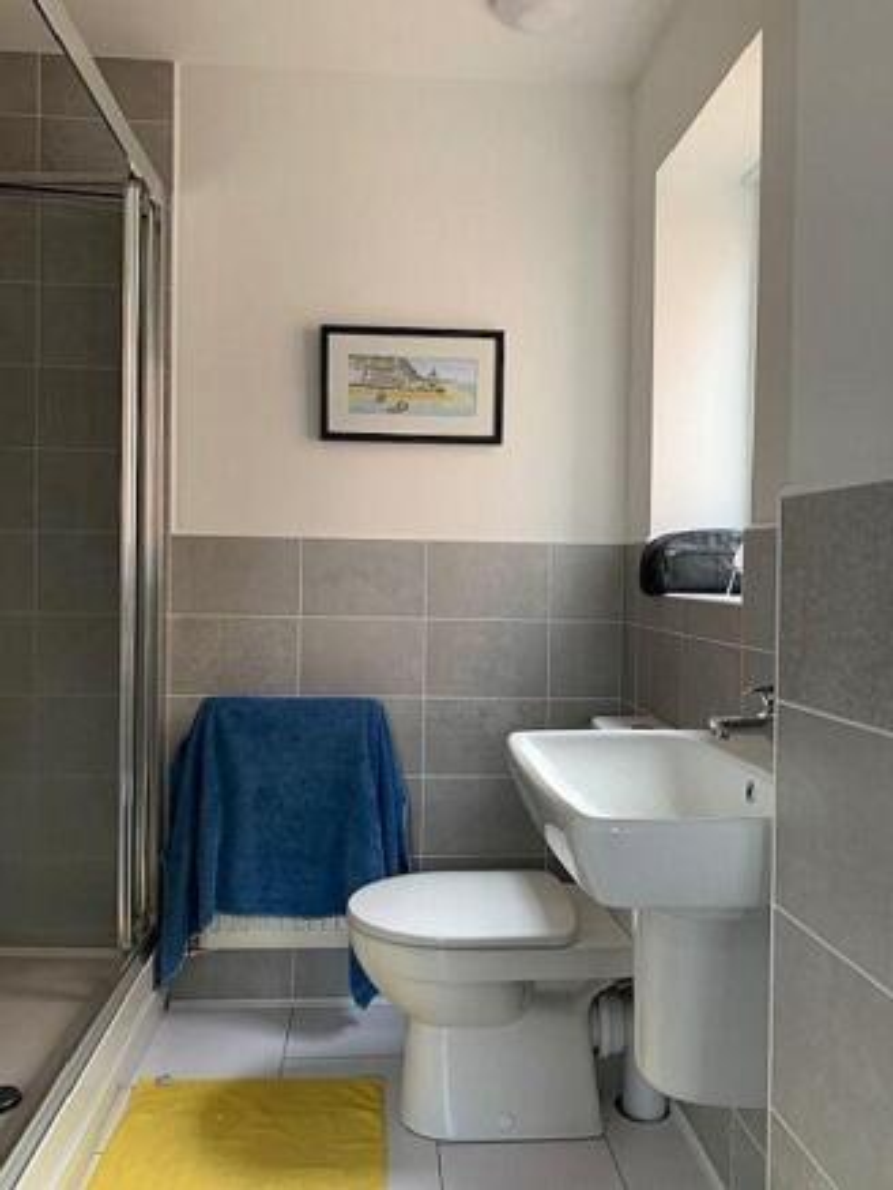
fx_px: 894
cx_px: 446
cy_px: 595
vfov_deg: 67.3
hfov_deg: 53.1
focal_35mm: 26
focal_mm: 4.25
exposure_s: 1/60
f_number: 1.8
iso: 125
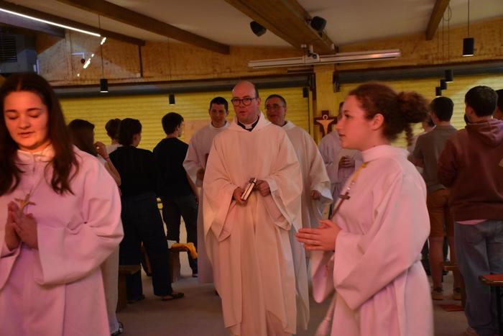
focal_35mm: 52
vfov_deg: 25.8
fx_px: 734
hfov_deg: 37.8
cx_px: 252
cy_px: 168
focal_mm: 35
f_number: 4.2
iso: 4000
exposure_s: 1/60
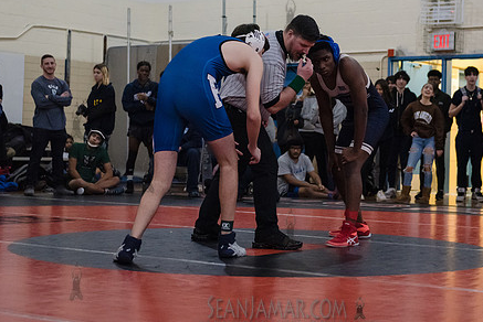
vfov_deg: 17.7
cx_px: 290
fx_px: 1034
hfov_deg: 26.2
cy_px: 121
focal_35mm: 77
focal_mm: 58
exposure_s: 1/400
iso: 6400
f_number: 3.2
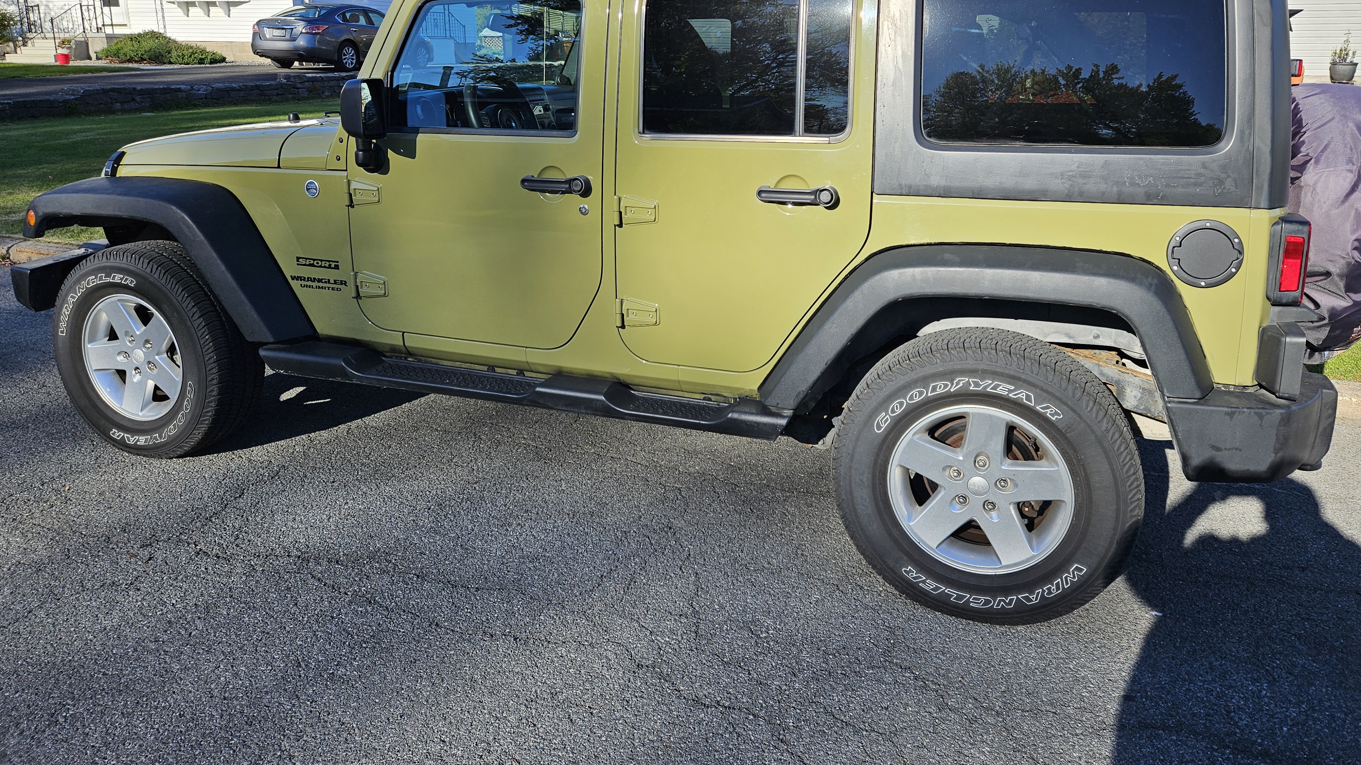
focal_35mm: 26
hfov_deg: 71.9
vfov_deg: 43.7
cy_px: 248
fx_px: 938
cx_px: 705
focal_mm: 5.4
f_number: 1.8
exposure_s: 1/1265
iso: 25
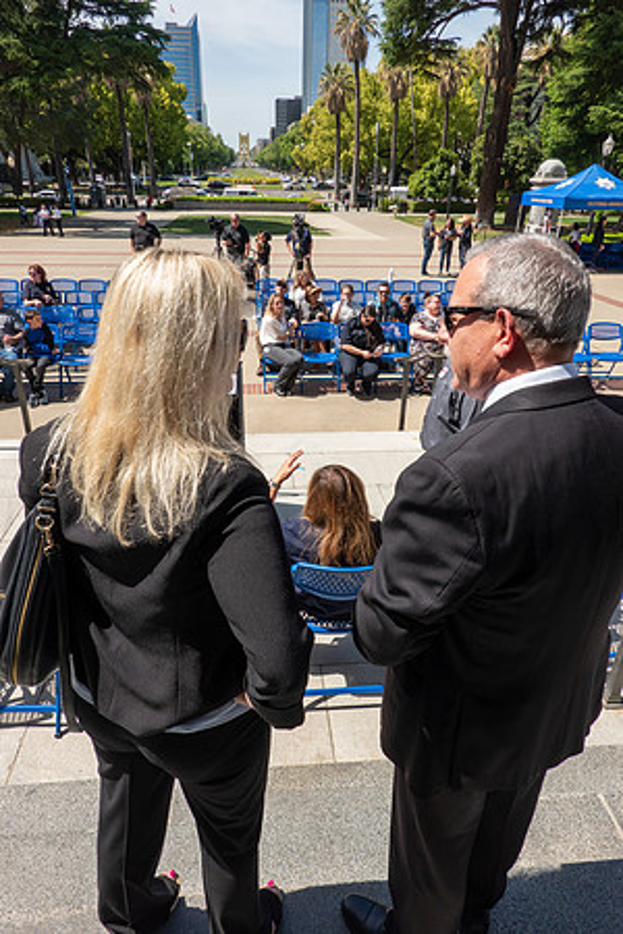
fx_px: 623
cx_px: 312
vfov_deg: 73.7
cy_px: 467
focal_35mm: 24
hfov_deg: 53.1
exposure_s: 1/320
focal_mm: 9
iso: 125
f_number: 5.6
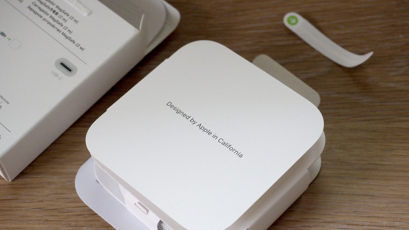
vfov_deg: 13.7
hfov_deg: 24.2
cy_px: 143
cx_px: 206
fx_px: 954
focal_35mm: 88
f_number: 4.5
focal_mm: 40
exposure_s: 1/80
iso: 1600
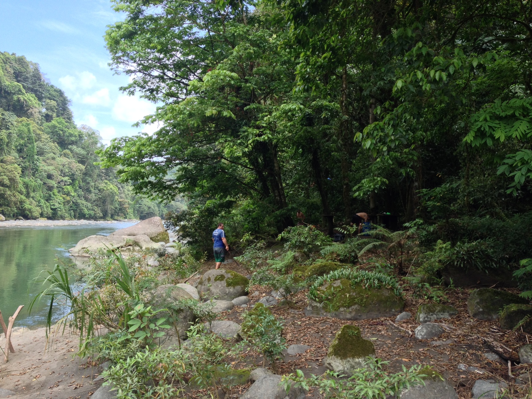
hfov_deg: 52.6
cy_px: 200
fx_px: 538
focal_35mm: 35
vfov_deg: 40.7
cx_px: 266
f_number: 2.4
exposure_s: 1/252
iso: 50
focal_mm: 4.28
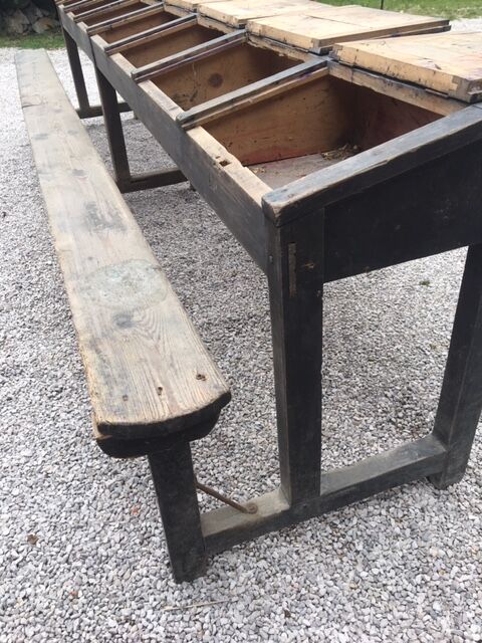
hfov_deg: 48.2
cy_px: 322
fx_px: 538
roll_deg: +2.5
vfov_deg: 61.7
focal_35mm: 29
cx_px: 241
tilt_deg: -35.0
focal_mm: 4.15
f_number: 2.2
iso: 25
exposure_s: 1/153
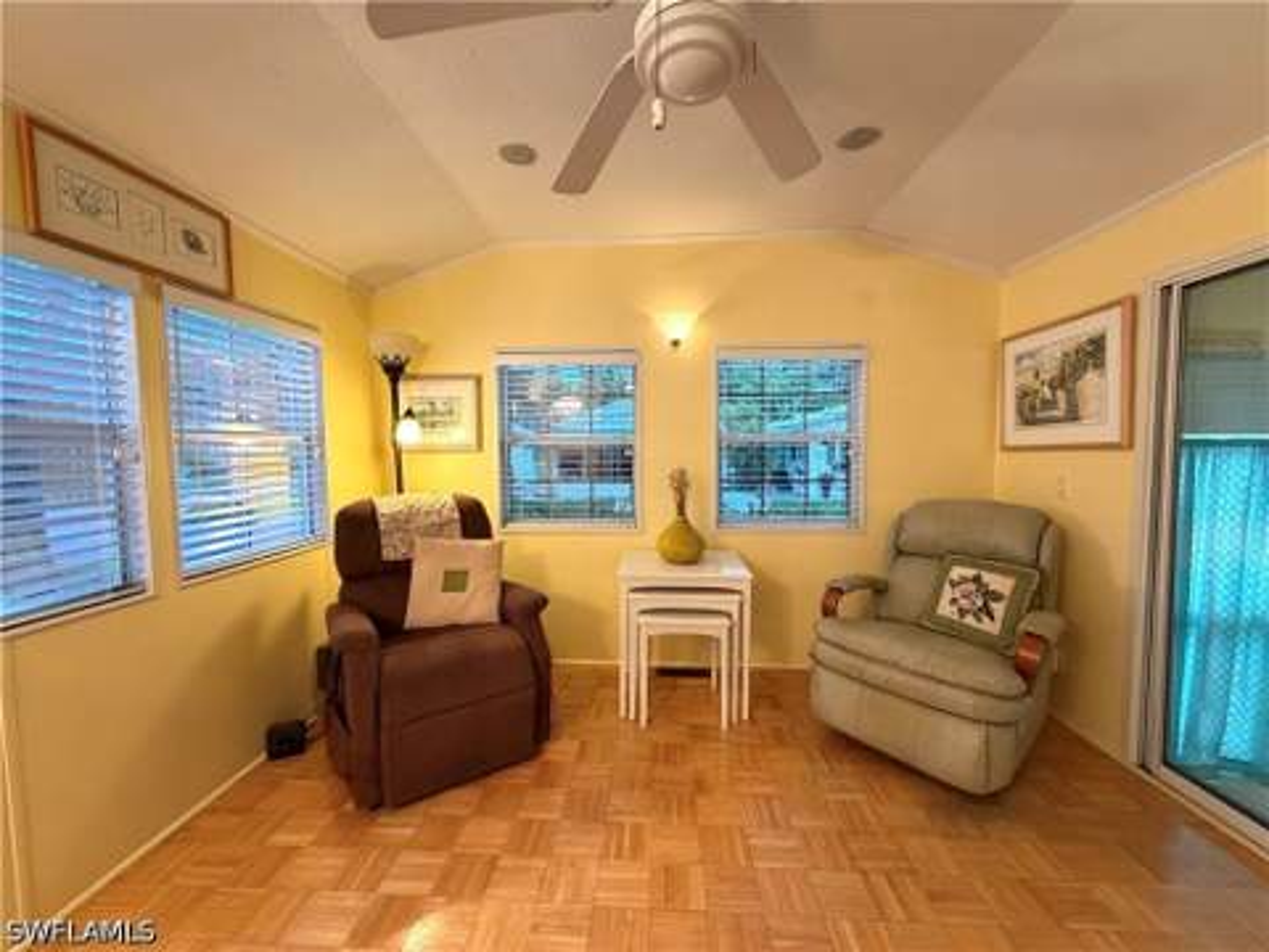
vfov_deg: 85.7
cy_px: 476
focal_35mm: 14
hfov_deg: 102.1
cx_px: 634
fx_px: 513
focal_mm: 2.22
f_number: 2.2
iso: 250
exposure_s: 1/60
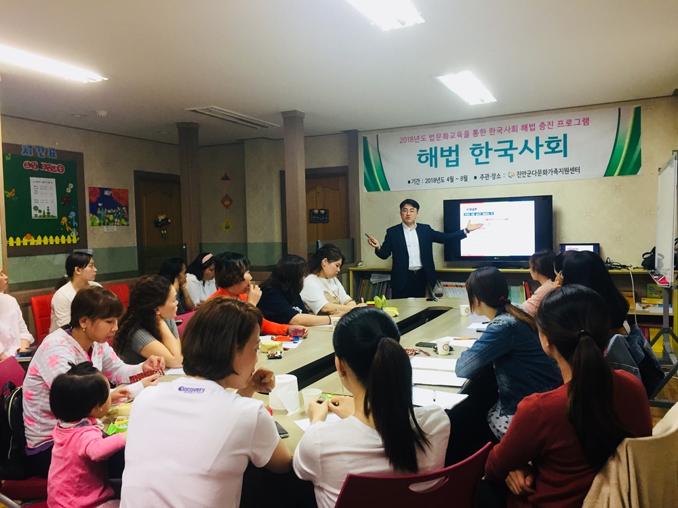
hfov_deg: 61.7
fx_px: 568
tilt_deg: -2.8
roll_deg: +1.4
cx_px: 339
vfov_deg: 48.2
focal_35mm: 29
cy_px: 254
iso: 100
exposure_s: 1/30
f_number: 2.2
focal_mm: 4.15
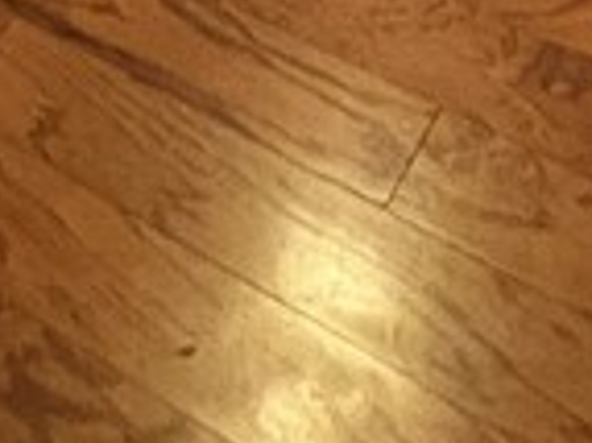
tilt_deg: -16.5
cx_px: 253
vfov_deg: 10.2
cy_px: -973
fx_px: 1589
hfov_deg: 21.1
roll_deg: +4.5
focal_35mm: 93
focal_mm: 1.57
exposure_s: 1/60
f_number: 1.8
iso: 500
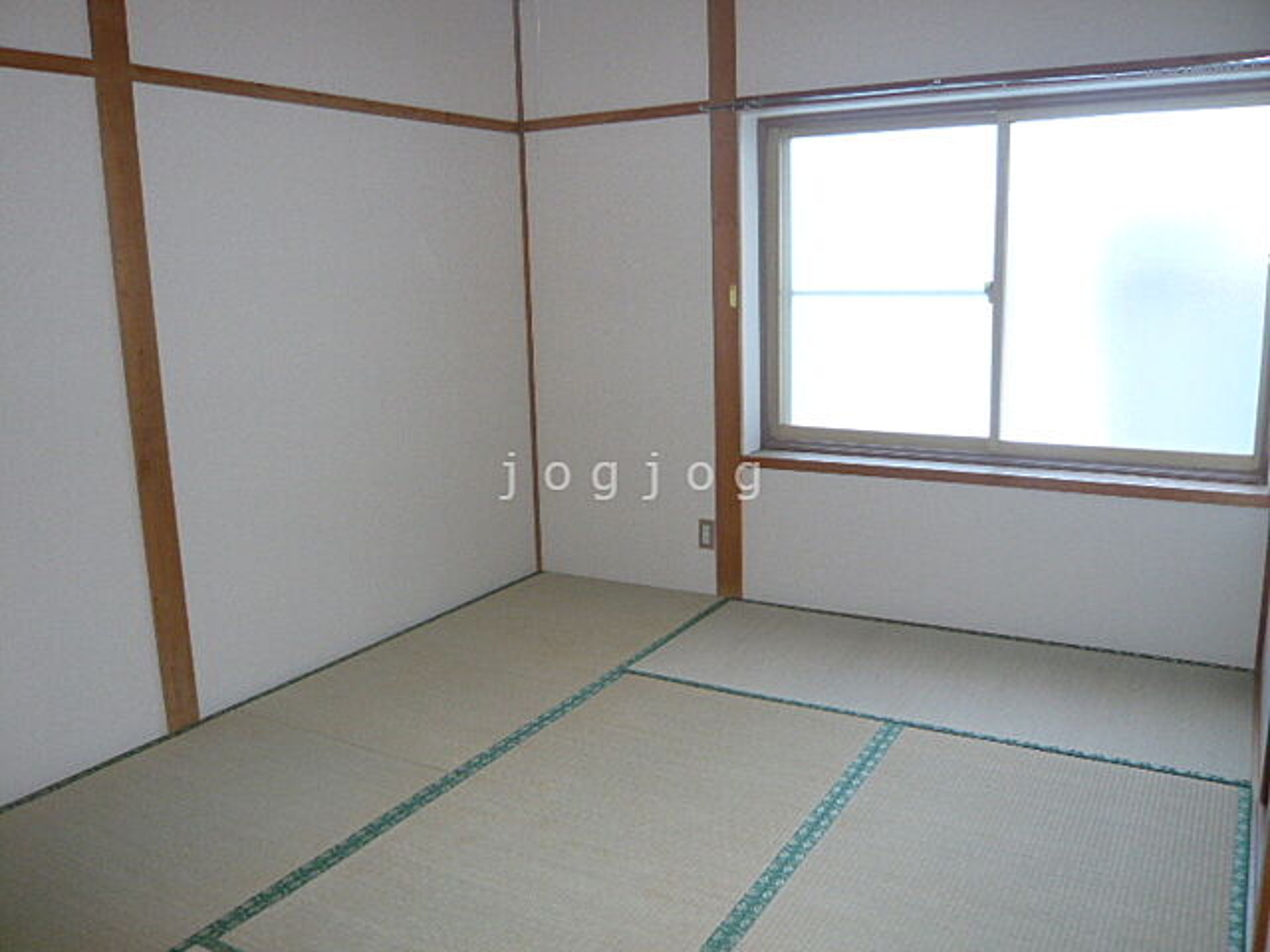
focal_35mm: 28
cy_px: 476
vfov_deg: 49.7
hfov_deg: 63.4
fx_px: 1027
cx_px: 635
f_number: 2.8
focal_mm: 4.6
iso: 160
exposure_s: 1/30
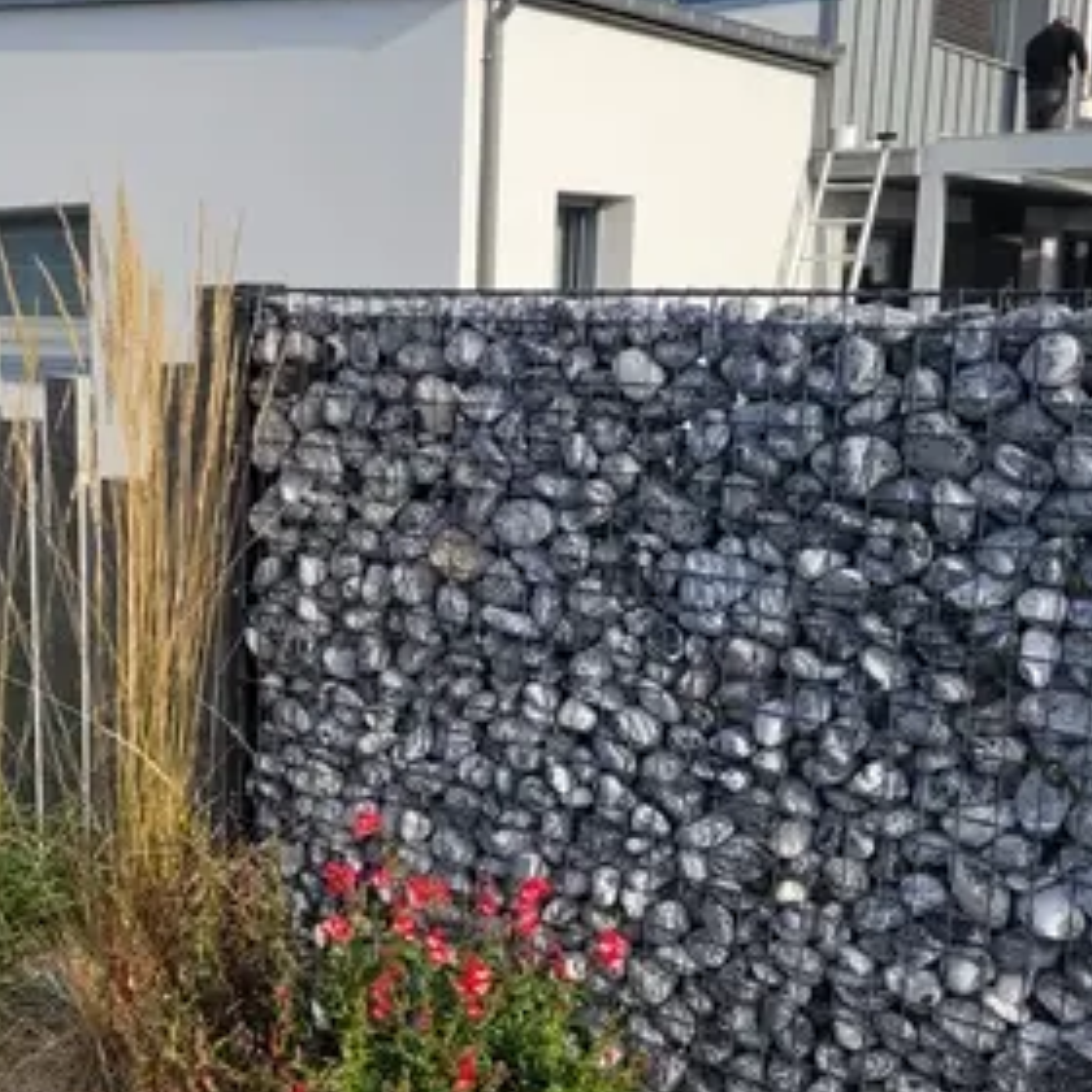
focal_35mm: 39
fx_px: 1392
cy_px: 497
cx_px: 201
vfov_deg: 42.8
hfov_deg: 40.8
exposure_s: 1/1659
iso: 40
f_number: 1.8
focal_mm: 5.4
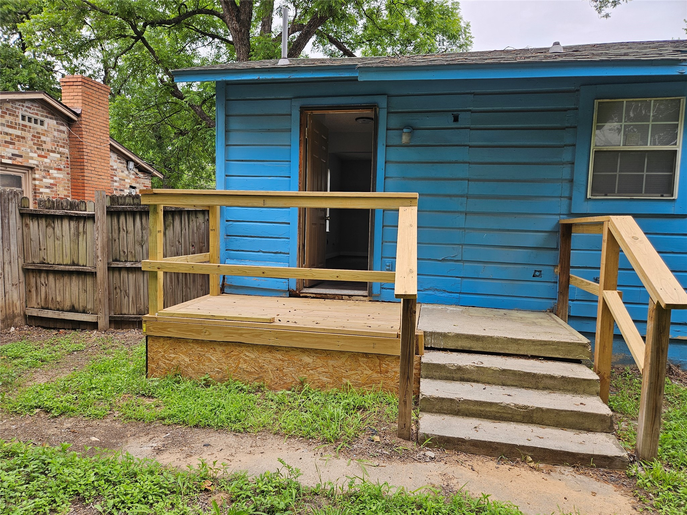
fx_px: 456
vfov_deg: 58.9
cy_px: 258
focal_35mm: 23
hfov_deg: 73.9
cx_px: 344
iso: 32
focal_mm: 5.4
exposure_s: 1/551
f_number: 1.8
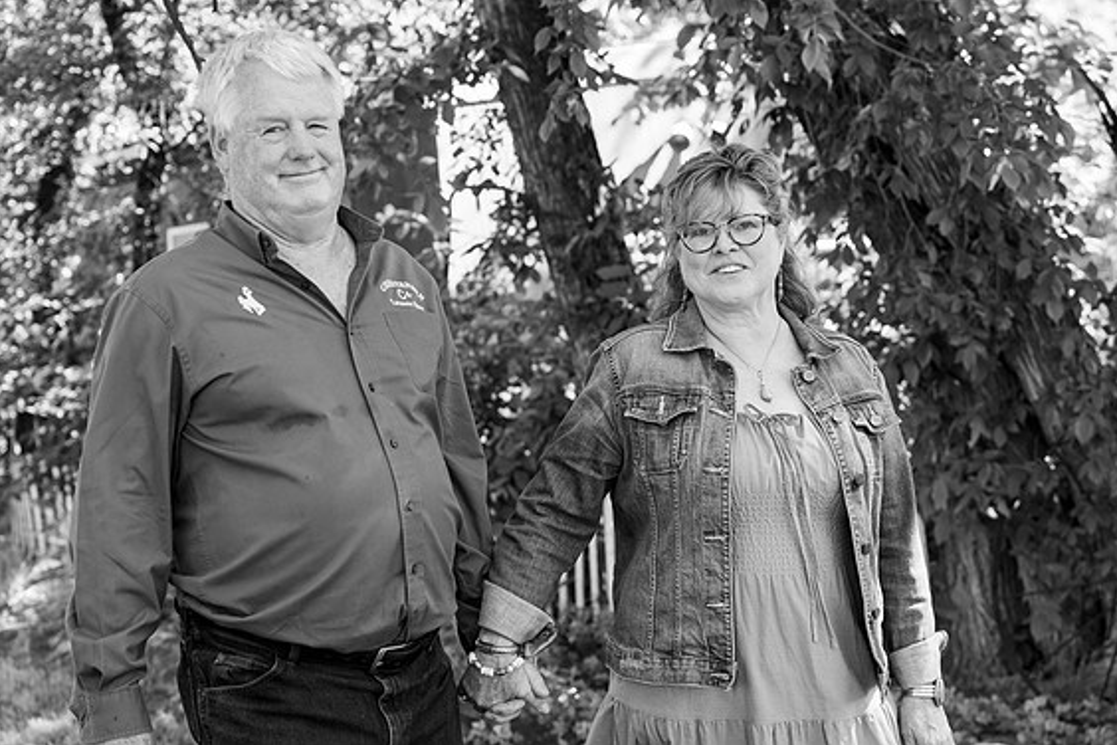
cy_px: 364
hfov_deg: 28.1
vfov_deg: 18.9
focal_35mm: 72
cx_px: 558
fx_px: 2234
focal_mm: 70
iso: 250
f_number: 5
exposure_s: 1/160
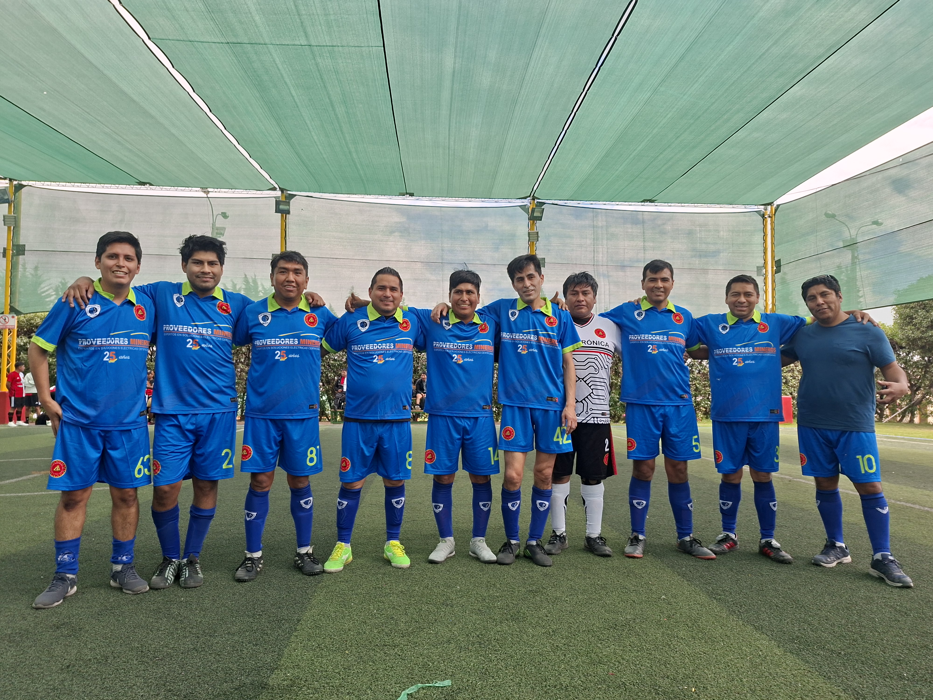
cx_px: 466
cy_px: 350
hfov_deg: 73.9
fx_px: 620
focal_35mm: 23
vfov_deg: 58.9
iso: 50
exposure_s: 1/380
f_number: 1.8
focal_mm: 5.54
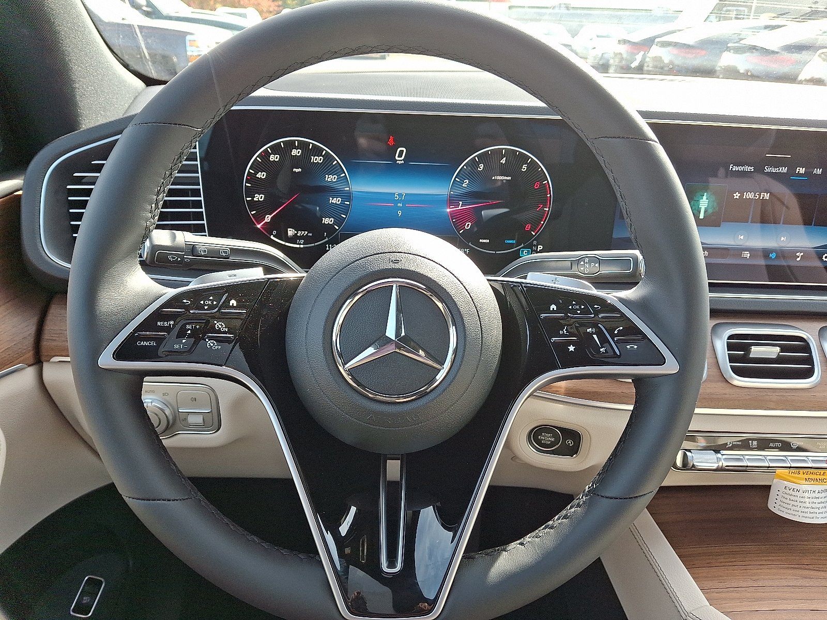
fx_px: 597
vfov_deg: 54.9
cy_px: 310
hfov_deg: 69.4
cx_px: 414
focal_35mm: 25
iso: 25
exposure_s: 1/120
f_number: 1.8
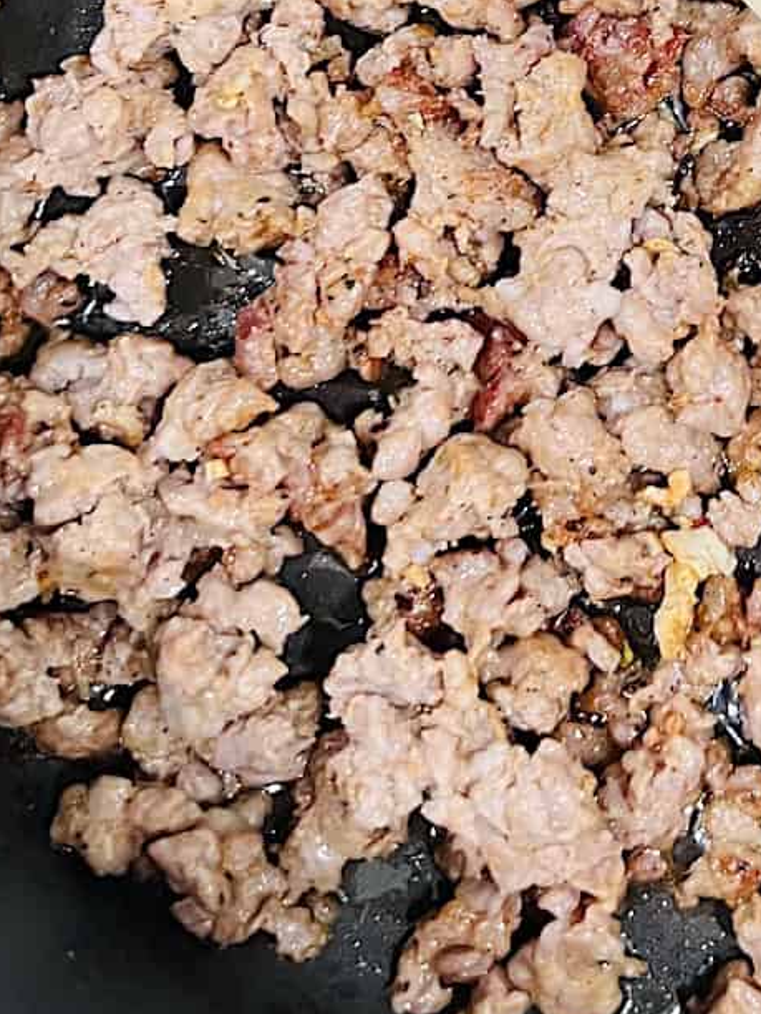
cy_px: -5
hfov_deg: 20.6
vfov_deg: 26.9
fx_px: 1993
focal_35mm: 68
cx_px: 846
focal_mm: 5.7
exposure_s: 1/40
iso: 400
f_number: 1.5
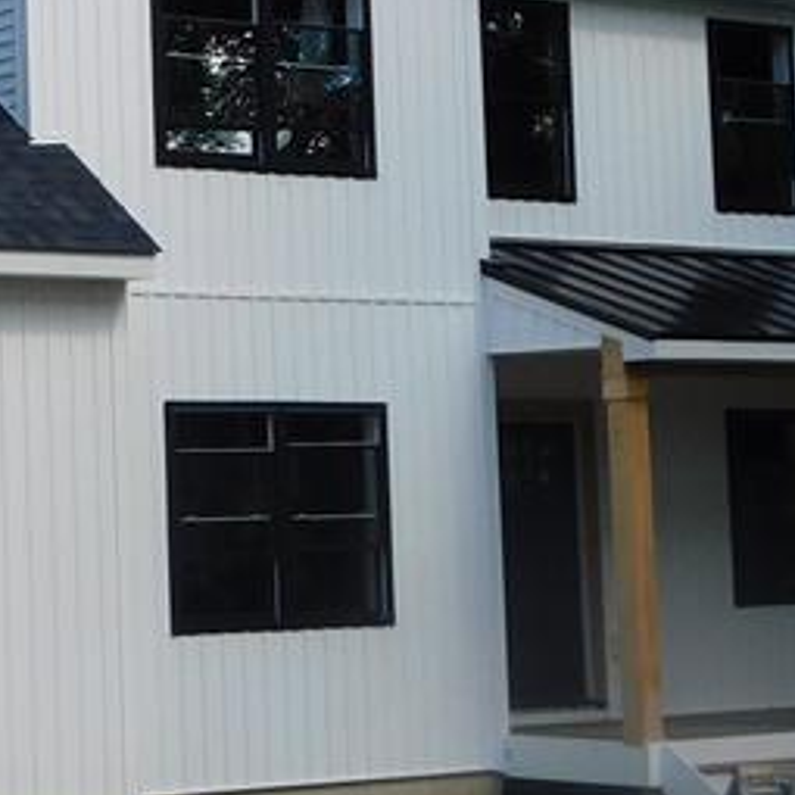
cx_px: -175
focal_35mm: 128
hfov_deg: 13.2
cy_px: 281
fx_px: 3326
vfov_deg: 13.6
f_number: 3.5
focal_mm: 6.3
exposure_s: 1/400
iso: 125
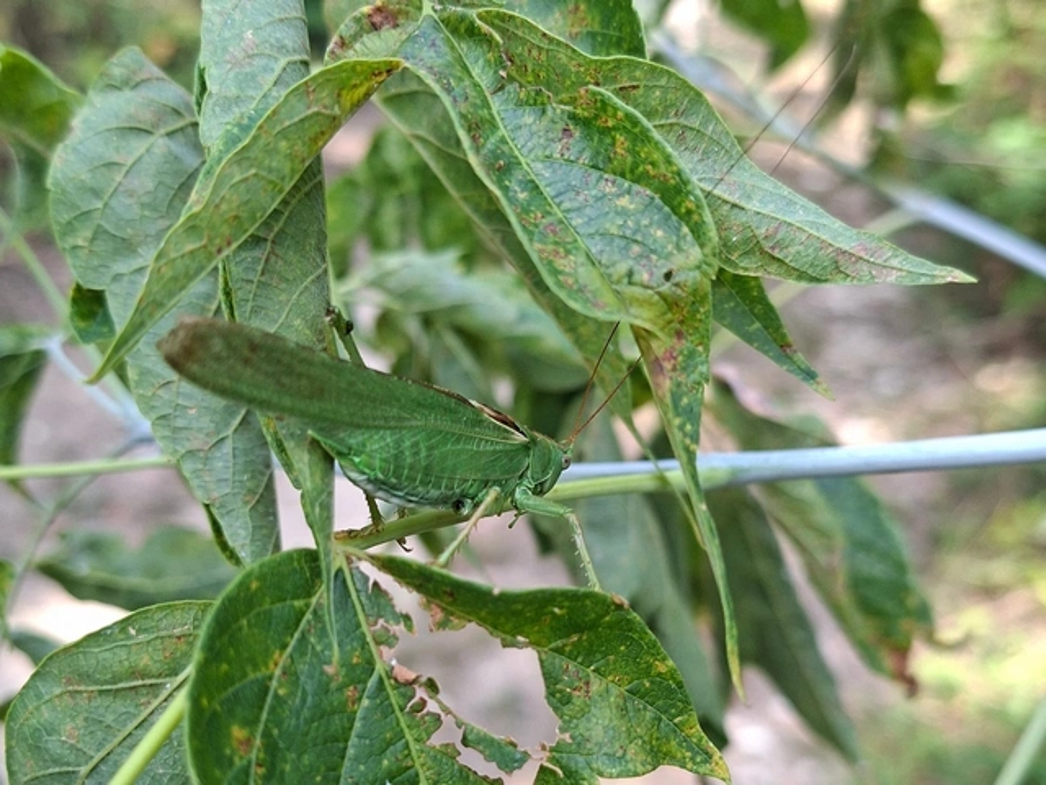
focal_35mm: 23
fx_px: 695
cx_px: 523
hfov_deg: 73.9
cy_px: 392
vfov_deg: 58.9
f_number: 1.8
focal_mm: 5.54
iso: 50
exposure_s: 1/155
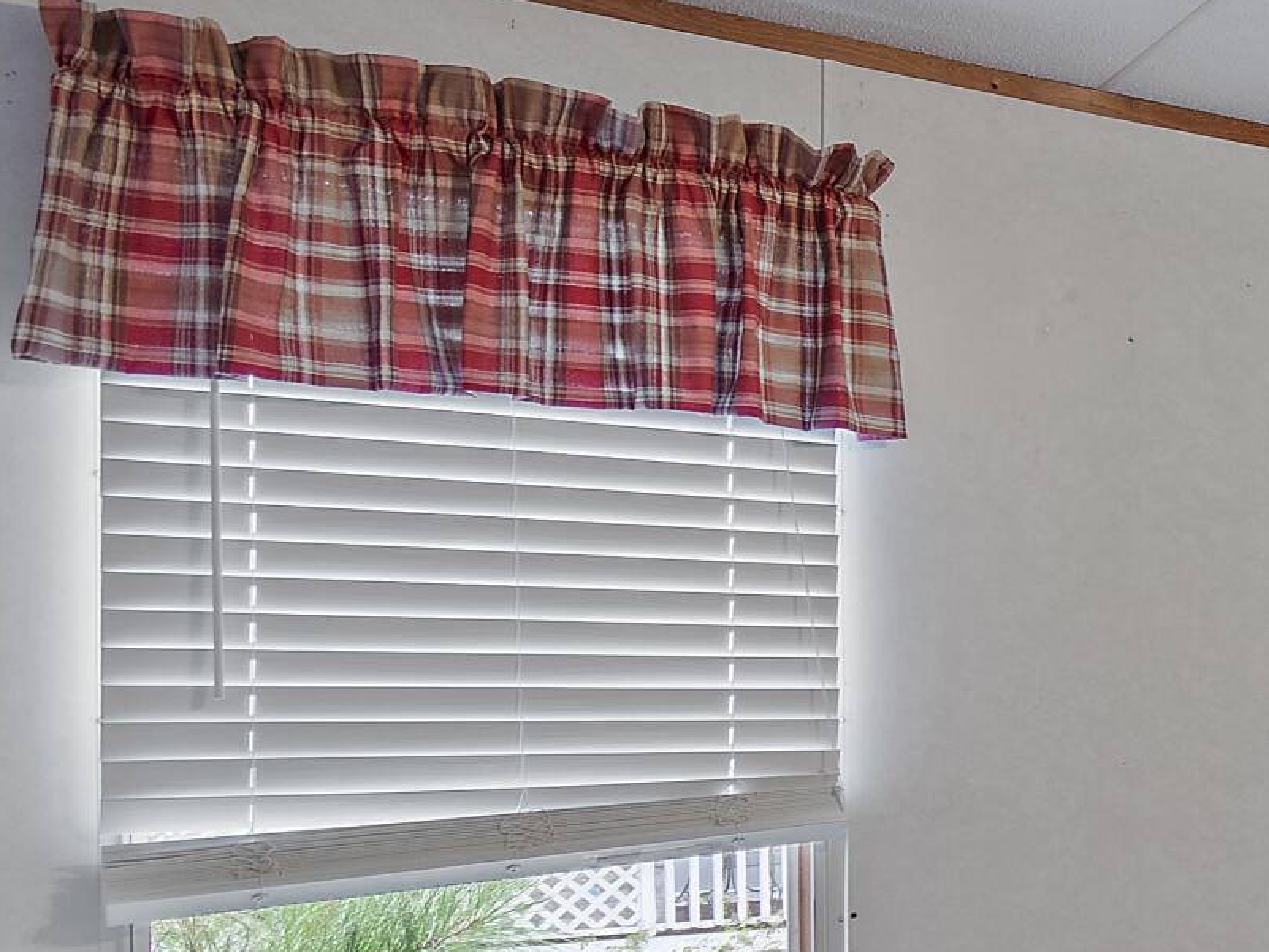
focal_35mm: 54
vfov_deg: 26.7
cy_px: 703
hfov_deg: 23.8
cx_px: 2107
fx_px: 1980
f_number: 4.5
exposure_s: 1/3
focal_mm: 10
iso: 100
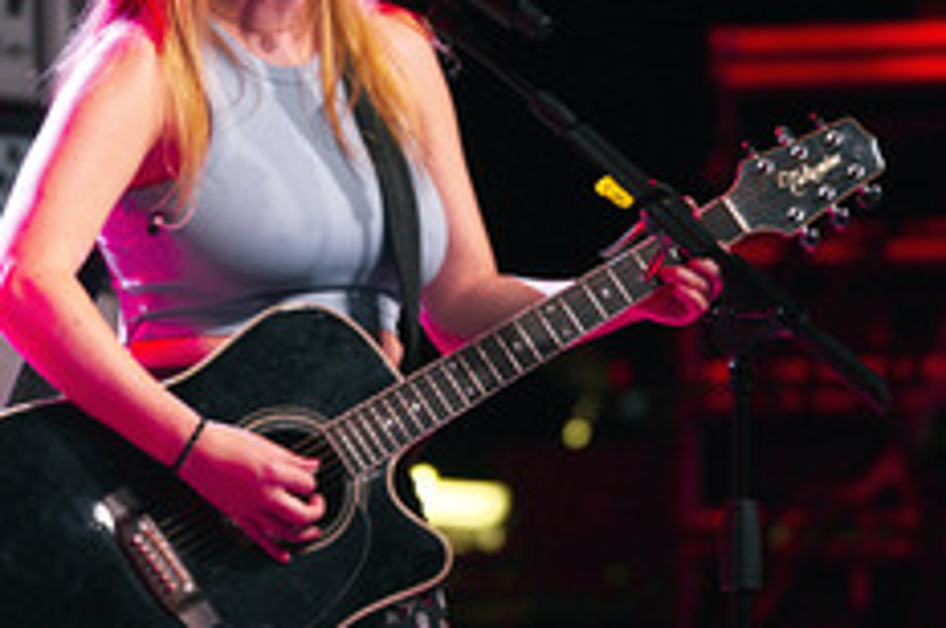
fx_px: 12753
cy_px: 192
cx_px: 349
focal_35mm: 486
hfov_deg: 4.2
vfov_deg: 2.8
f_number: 2.8
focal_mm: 250
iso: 1600
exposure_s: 1/100
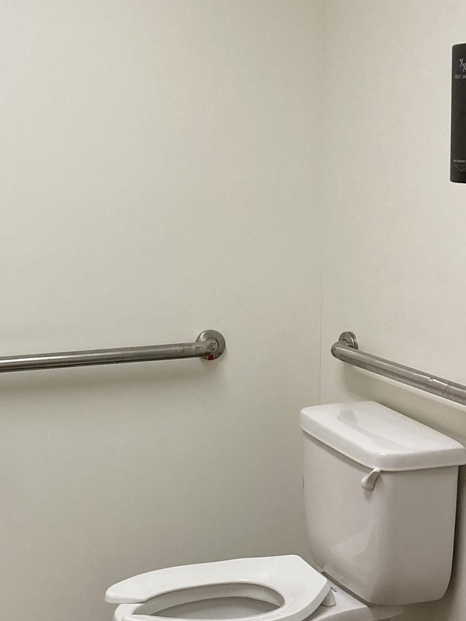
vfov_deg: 27.8
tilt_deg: -7.7
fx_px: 1257
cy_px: 299
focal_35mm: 70
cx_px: 63
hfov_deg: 20.6
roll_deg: +0.4
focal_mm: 3.99
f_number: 1.8
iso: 100
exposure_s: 1/60
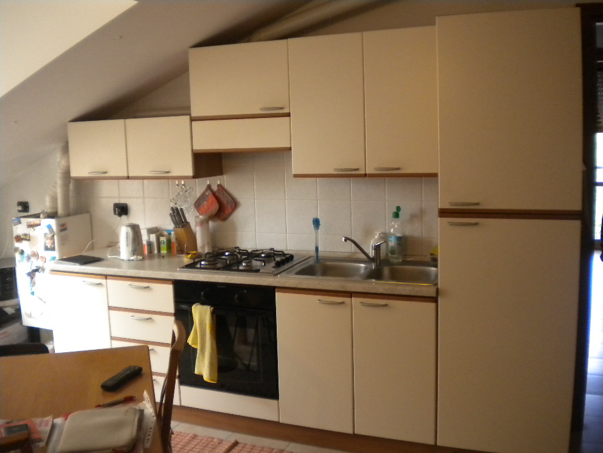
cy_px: 226
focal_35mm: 35
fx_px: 610
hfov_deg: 52.6
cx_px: 302
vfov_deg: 40.7
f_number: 3.1
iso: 400
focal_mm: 6.3
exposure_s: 1/44.2
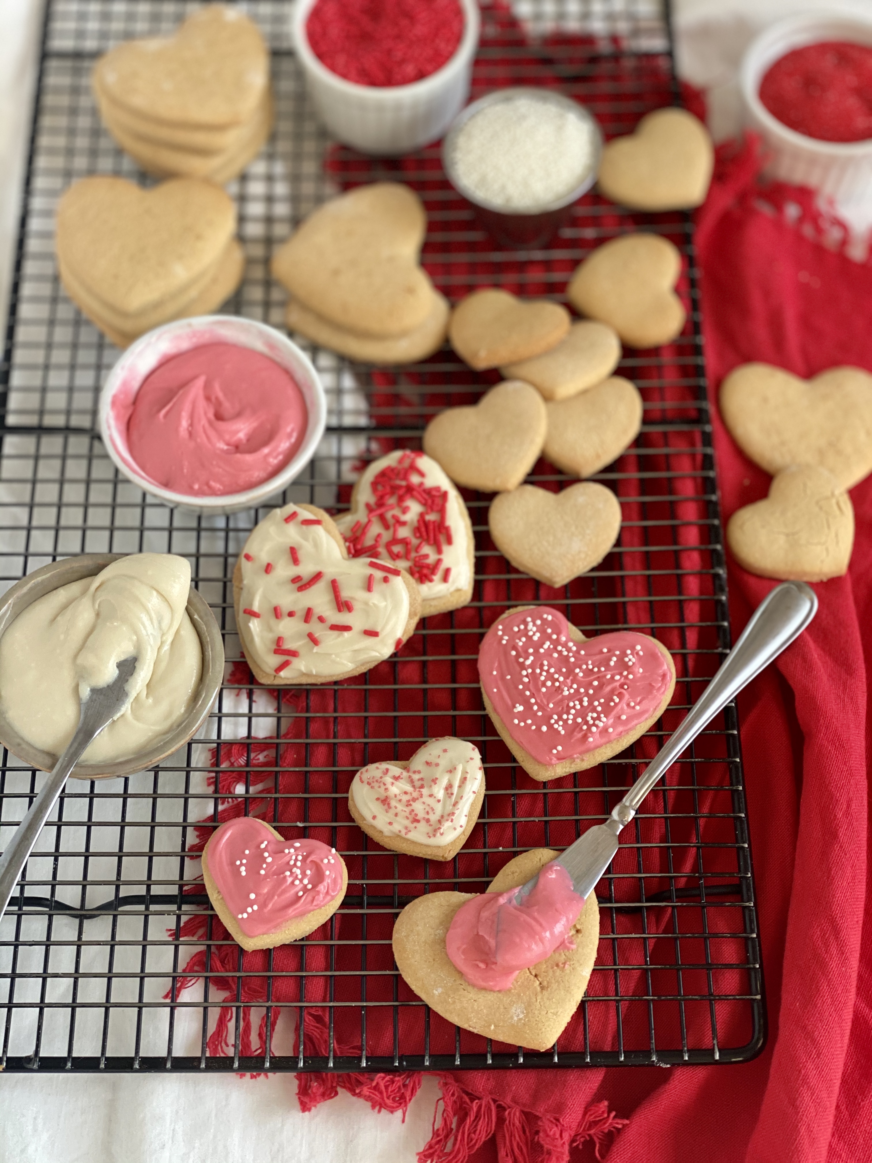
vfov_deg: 36.8
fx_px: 1747
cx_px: 436
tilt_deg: -62.7
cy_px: 582
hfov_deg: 28.0
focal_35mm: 52
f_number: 2
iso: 100
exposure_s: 1/122
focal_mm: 6
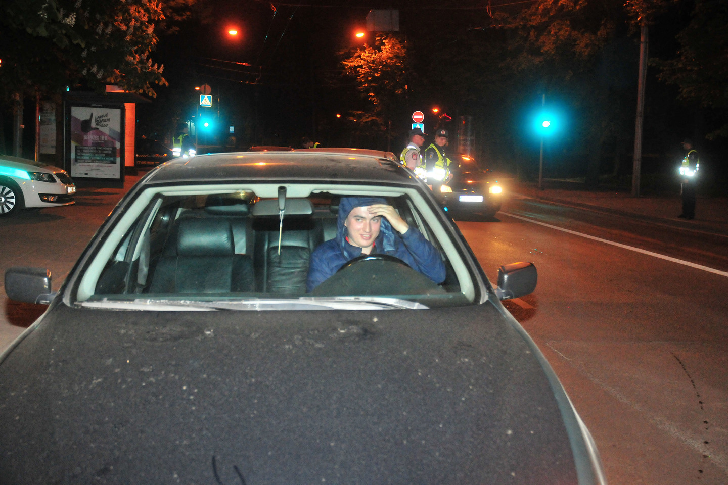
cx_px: 364
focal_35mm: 44
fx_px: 880
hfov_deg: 45.0
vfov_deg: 30.8
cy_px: 242
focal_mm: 29
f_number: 3.8
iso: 1600
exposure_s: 1/40
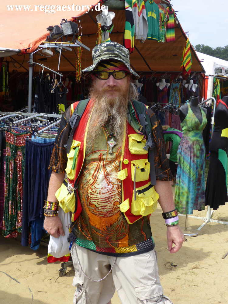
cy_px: 152
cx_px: 114
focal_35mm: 45
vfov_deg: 42.1
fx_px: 395
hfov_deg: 32.2
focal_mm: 8.1
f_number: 4
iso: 100
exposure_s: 1/640
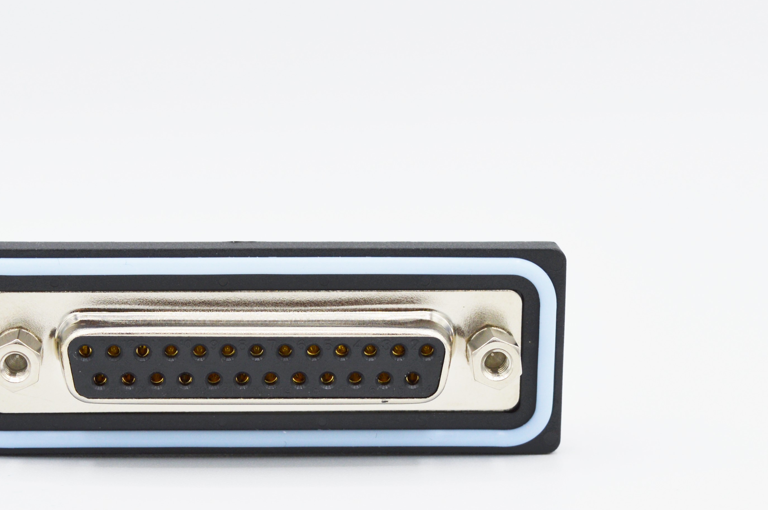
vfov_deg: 15.6
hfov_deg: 23.3
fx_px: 1854
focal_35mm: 87
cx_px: 248
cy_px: 332
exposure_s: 1/250
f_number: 8
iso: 100
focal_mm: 38
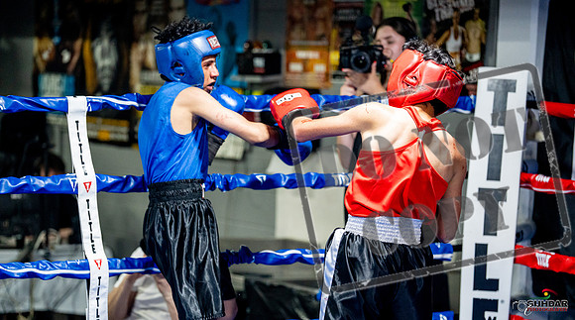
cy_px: 220
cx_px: 285
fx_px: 1801
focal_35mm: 118
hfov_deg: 18.1
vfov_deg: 10.2
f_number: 2
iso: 4000
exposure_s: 1/800
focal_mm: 98
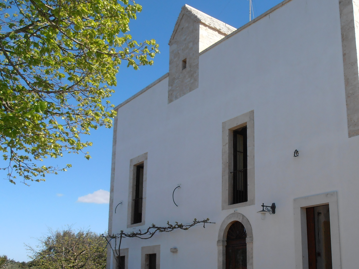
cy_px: 173
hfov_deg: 39.6
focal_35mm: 47
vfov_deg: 30.7
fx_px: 488
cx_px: 256
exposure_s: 1/1000
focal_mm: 5.25
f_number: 3.5
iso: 80
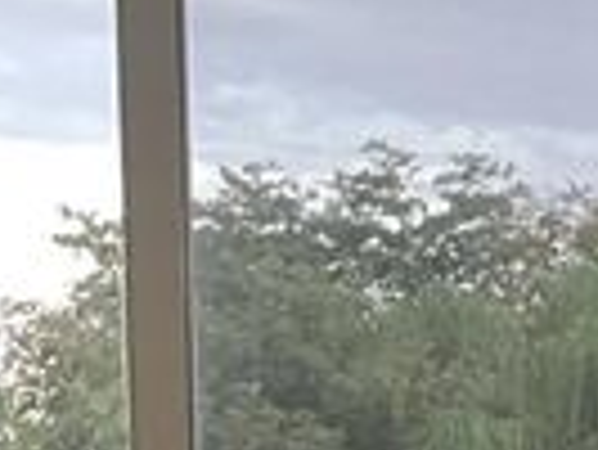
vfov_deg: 6.6
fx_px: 3458
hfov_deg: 9.3
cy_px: 1422
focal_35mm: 200
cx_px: 1178
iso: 320
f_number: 1.6
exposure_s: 1/60
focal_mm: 4.2
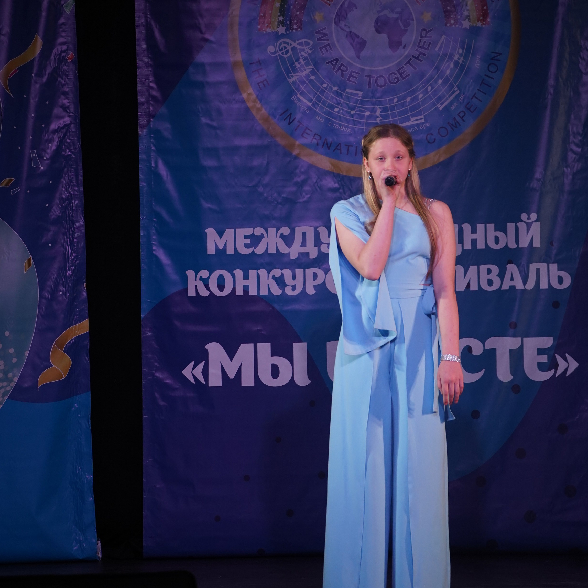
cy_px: 221
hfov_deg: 8.2
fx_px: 4093
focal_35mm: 213
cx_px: 322
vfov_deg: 8.2
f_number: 5.6
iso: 1600
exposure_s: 1/250
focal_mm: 150
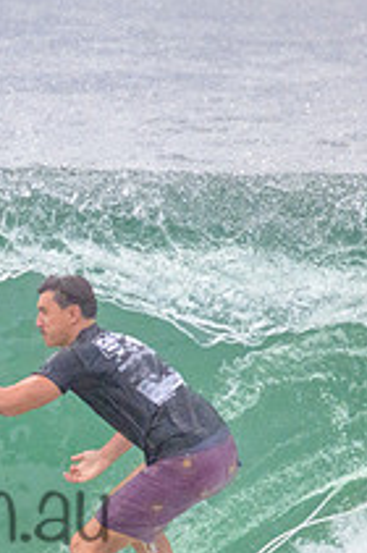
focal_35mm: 2203
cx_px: -168
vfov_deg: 0.9
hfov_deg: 0.6
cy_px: 481
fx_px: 33796
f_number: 11
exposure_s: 1/2000
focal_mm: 800
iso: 2500
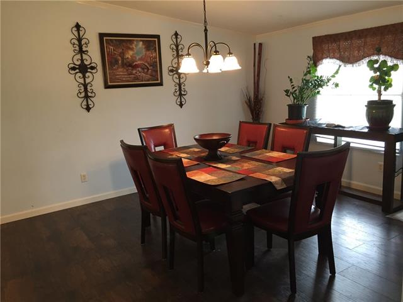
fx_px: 338
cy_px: 151
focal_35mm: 29
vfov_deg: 48.2
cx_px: 202
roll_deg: +3.3
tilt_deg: -12.5
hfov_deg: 61.7
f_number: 2.2
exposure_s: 1/30
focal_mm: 4.15
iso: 80
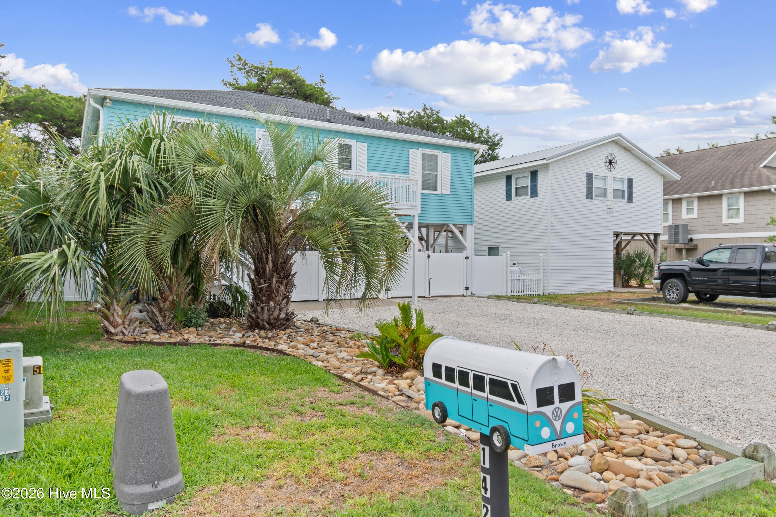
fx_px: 539
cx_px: 388
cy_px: 258
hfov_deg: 71.5
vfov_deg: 51.3
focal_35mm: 25
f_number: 5.3
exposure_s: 1/60
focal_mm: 17
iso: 100
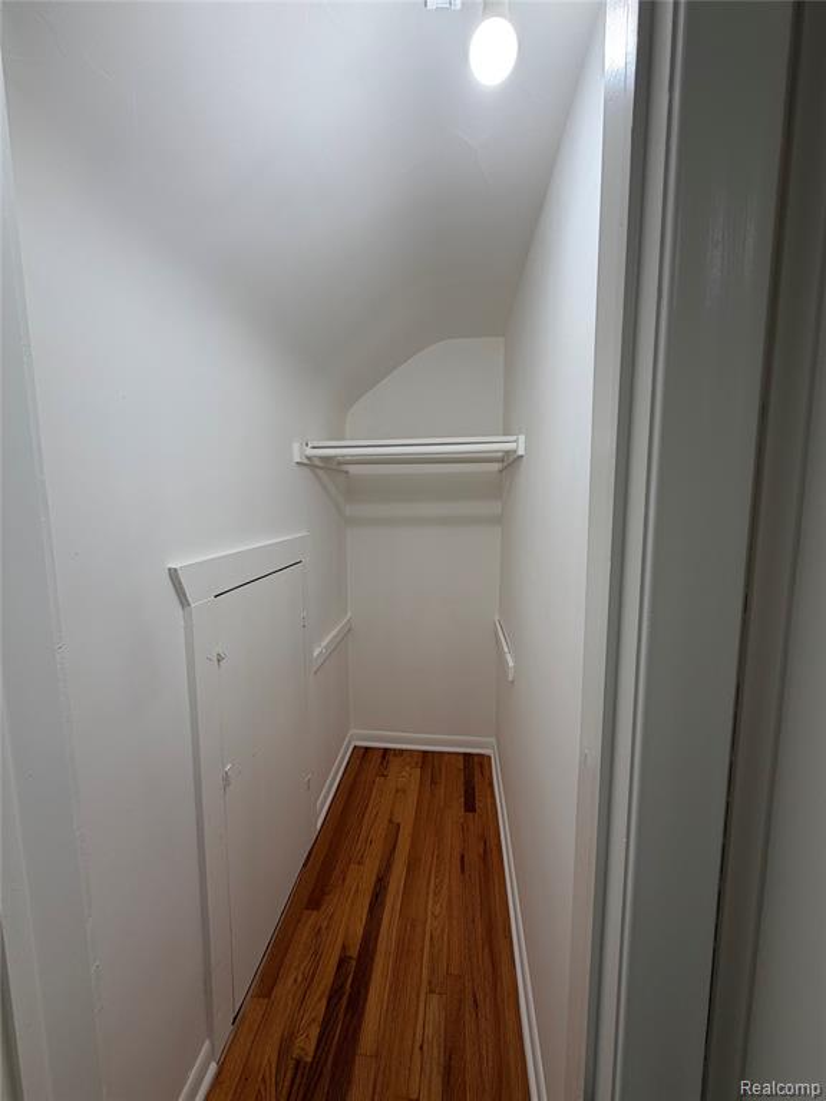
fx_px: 445
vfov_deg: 102.1
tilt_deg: -6.4
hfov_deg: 85.7
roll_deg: +0.4
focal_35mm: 14
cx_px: 413
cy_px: 550
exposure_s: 1/120
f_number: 2.2
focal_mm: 2.22
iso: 50
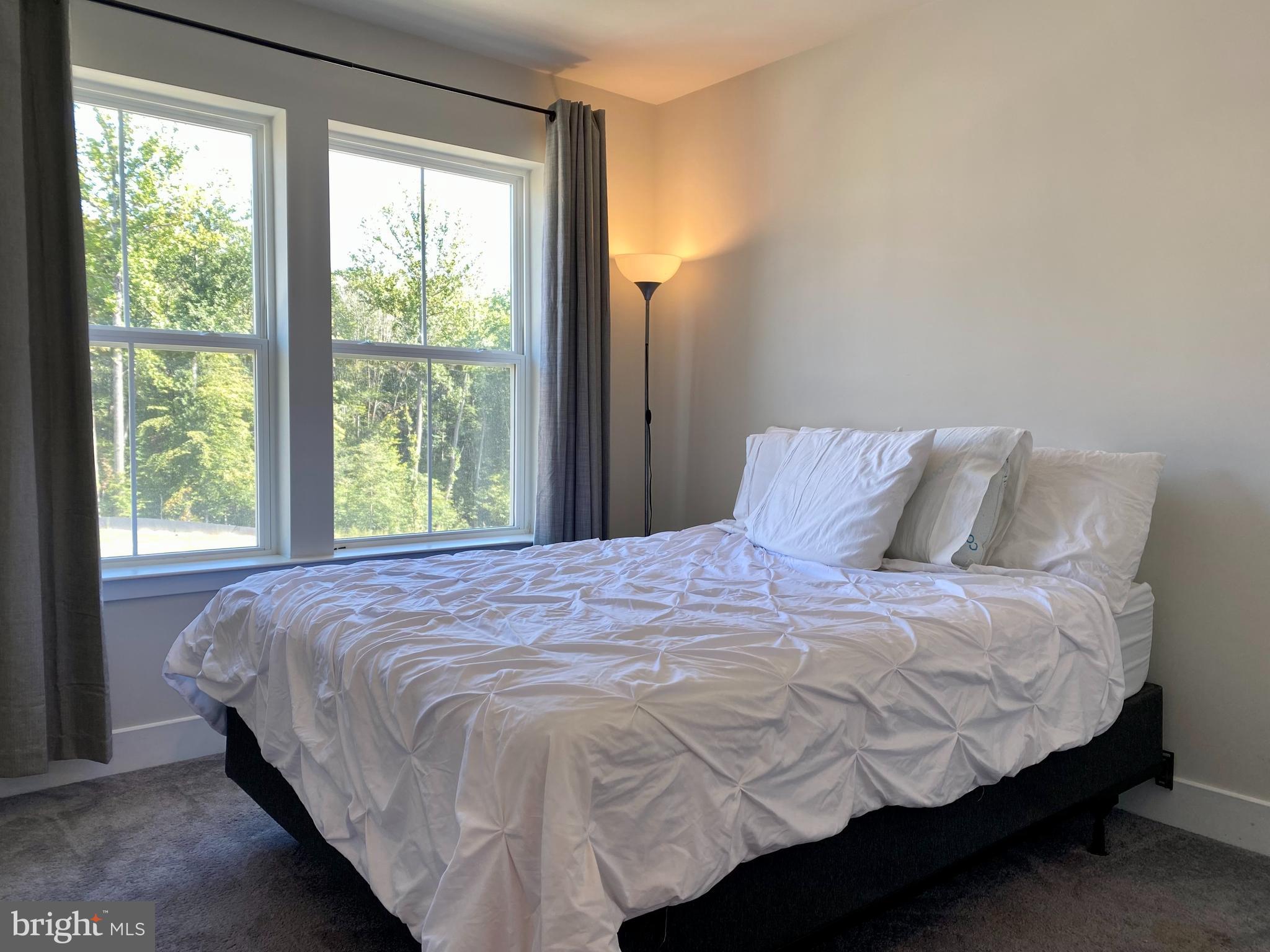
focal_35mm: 26
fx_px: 954
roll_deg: -0.5
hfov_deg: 67.3
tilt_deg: -4.1
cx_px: 635
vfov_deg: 53.1
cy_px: 476
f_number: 1.8
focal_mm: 4.25
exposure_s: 1/120
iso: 40
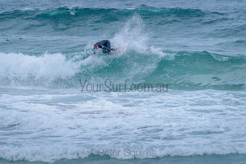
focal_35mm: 613
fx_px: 4188
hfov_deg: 3.4
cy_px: 64
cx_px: 123
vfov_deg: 2.2
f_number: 5.6
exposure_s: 1/2000
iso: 2800
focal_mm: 500
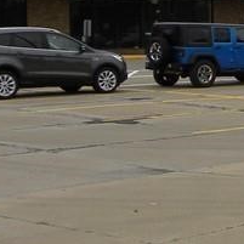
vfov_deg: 14.9
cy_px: 81
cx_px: 551
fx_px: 933
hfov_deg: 12.3
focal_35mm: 117
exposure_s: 1/150
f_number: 4
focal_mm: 4.6
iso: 64
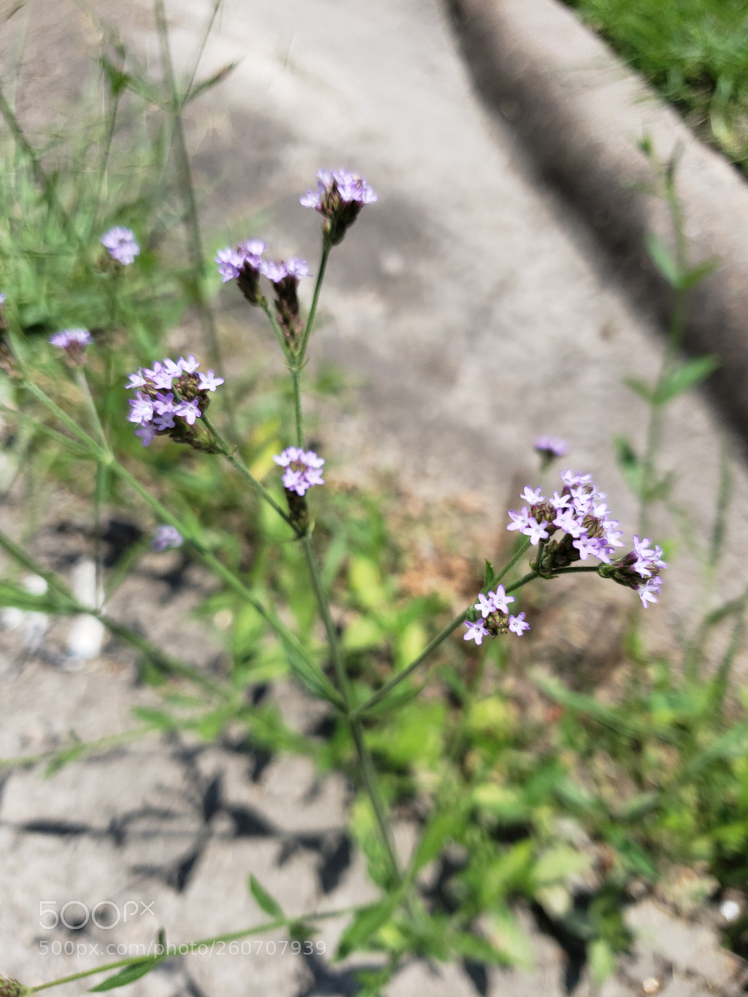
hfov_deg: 53.1
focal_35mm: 26
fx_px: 749
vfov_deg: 67.3
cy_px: 498
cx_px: 374
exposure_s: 1/2344
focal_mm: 4.3
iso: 50
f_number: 1.5
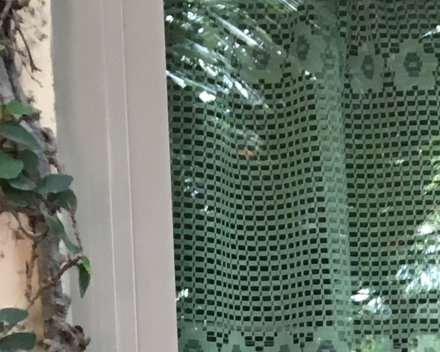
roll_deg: +1.3
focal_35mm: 142
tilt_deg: -2.9
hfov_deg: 12.6
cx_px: 732
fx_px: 1849
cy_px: 610
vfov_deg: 10.3
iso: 32
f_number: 2.2
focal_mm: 4.15
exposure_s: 1/30
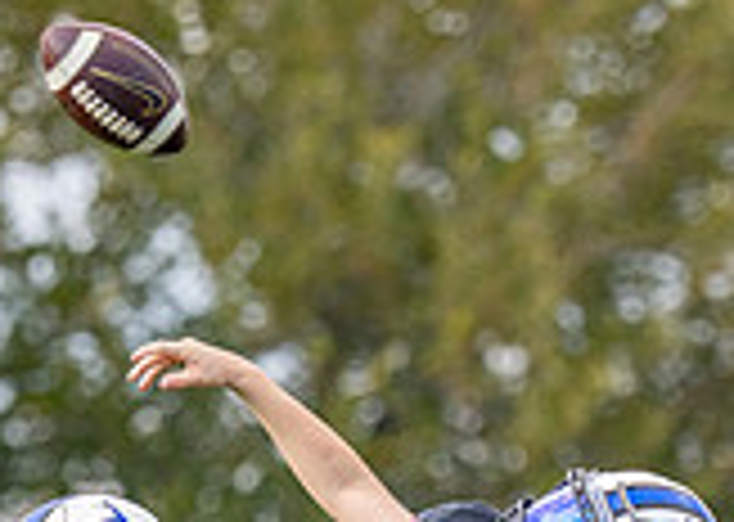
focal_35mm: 716
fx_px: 14907
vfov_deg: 2.0
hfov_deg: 2.8
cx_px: 442
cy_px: 765
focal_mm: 157
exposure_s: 1/3200
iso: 400
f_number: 2.8
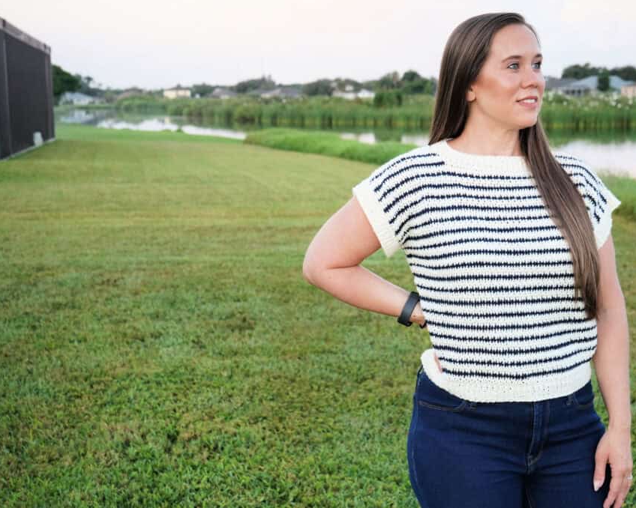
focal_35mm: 51
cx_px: 369
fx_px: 960
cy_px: 253
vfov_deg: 29.7
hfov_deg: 36.6
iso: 5000
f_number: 6.3
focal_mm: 45
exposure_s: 1/250
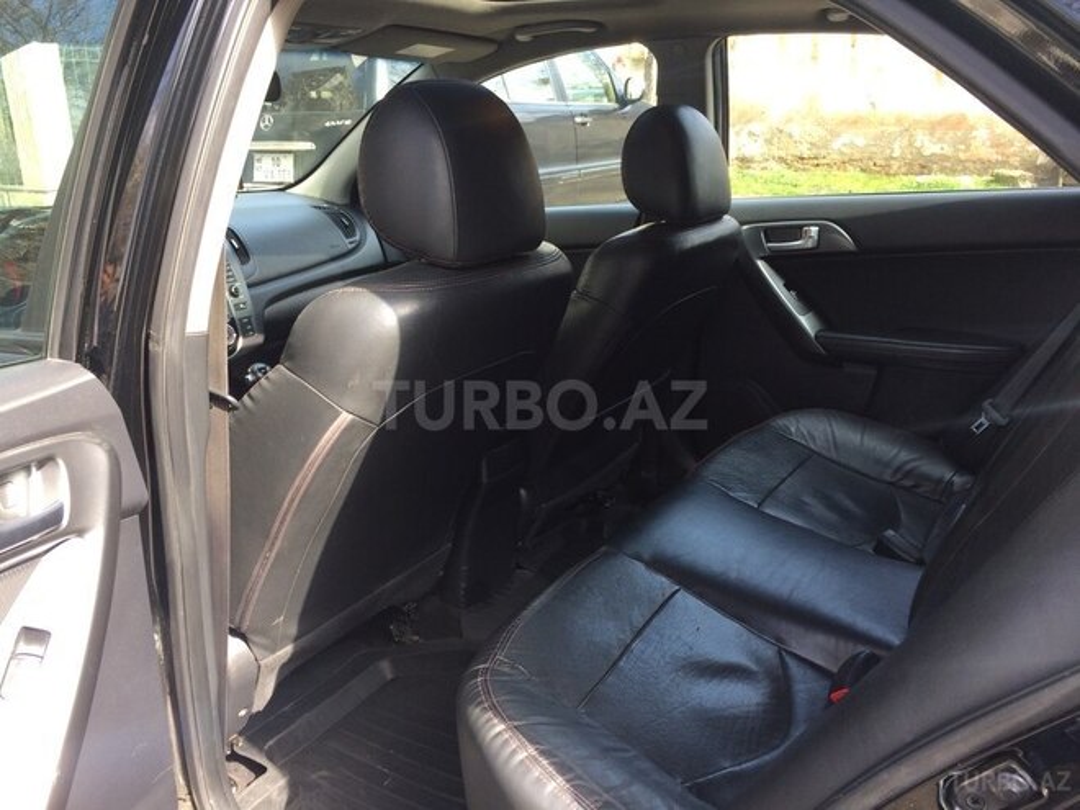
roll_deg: +2.2
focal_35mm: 29
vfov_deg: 48.2
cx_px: 540
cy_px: 405
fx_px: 905
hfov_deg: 61.7
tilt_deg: -20.1
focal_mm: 4.15
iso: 32
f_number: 2.2
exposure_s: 1/100
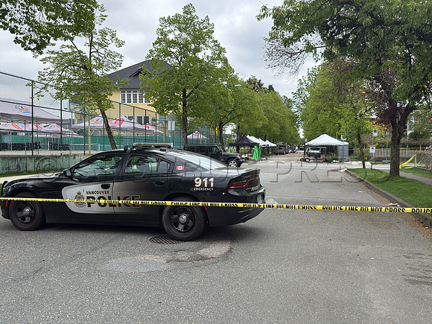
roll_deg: -0.7
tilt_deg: -1.2
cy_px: 162
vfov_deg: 39.7
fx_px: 449
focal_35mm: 36
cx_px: 216
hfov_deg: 51.4
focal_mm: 6.76
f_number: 1.78
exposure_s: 1/2105
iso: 80
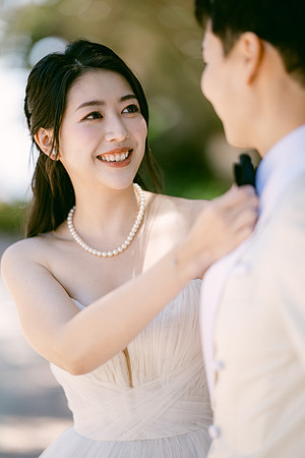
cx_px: 152
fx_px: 1334
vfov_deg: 19.5
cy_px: 229
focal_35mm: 105
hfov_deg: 13.0
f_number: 1.4
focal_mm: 105
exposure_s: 1/1000
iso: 64
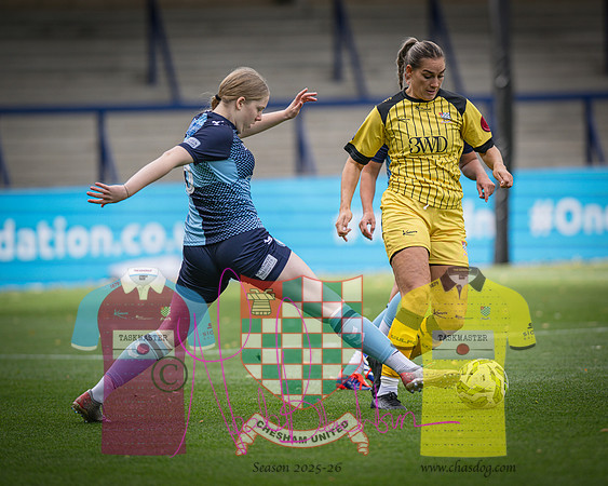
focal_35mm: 338
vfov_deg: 4.6
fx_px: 6077
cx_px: 335
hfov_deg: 5.7
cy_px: 243
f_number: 2.8
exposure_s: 1/1600
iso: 400
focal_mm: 300
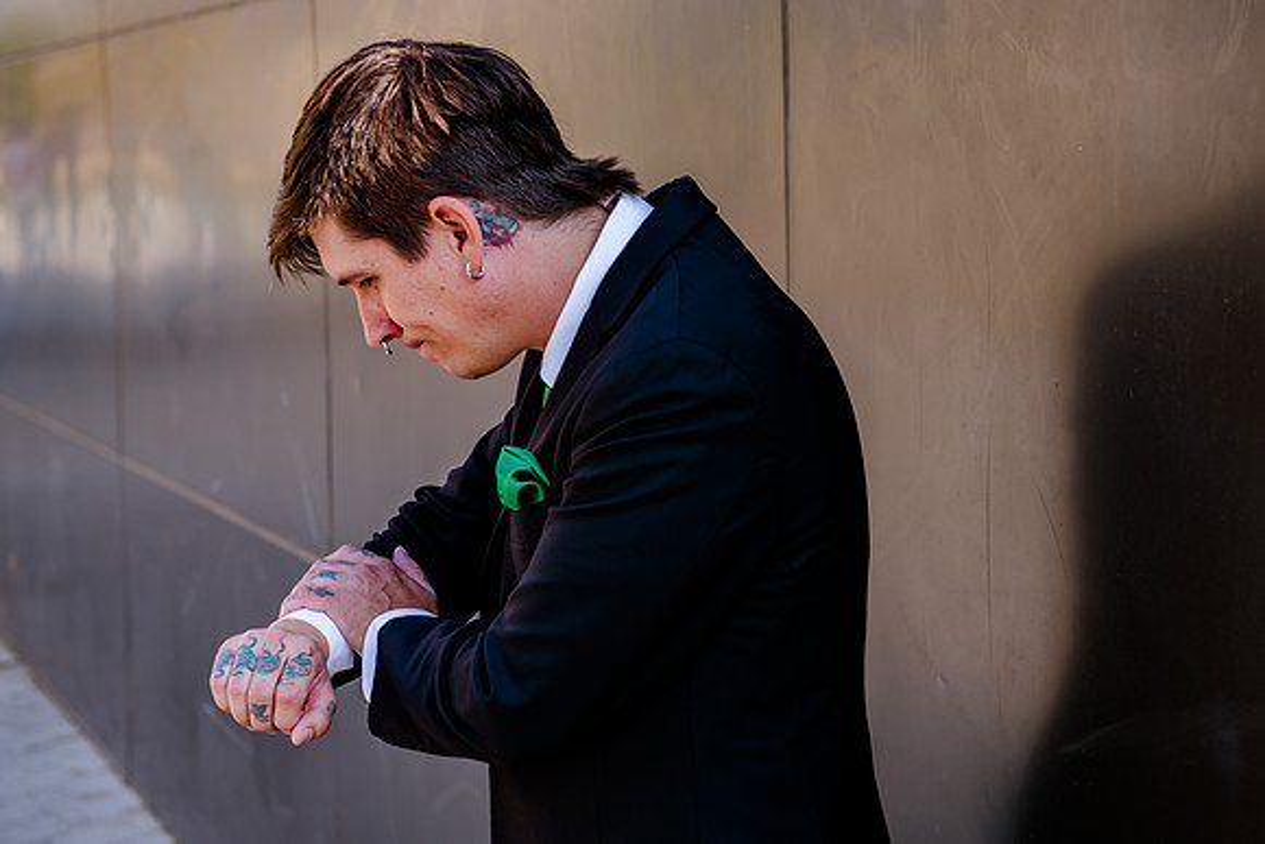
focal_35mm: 69
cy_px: 421
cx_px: 740
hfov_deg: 29.0
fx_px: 2441
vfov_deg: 19.6
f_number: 4
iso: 250
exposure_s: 1/640
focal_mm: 58
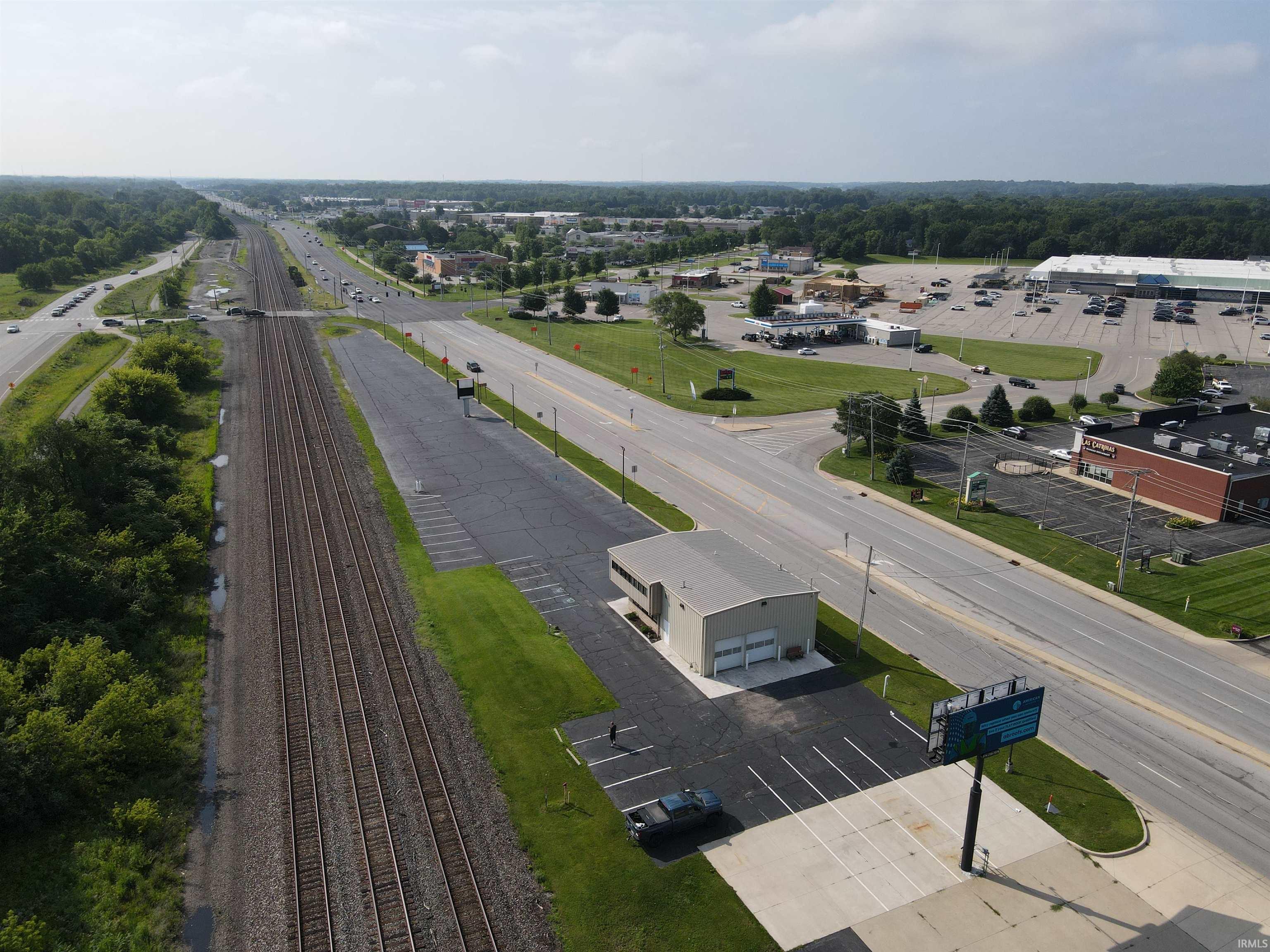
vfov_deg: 56.8
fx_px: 881
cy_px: 476
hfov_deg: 71.6
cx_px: 635
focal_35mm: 24
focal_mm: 4.5
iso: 100
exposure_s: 1/800
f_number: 2.8
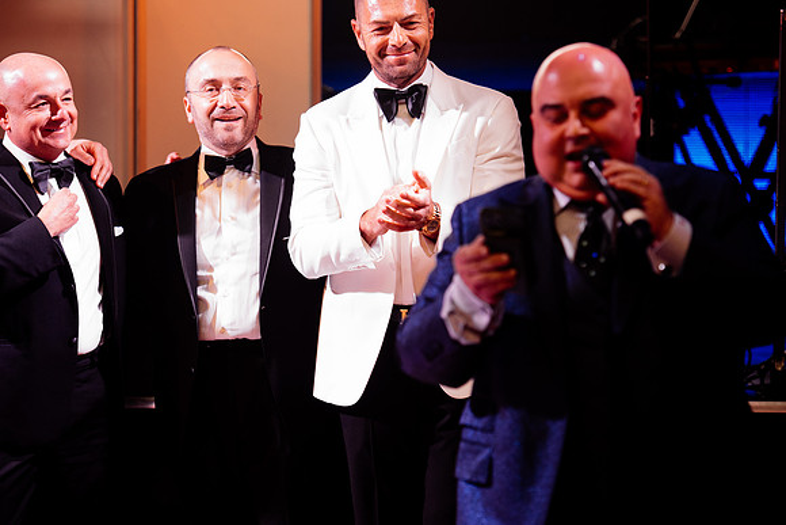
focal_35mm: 120
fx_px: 2620
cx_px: 393
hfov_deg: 17.1
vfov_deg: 11.4
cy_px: 262
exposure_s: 1/200
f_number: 3.5
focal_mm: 120
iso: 2000
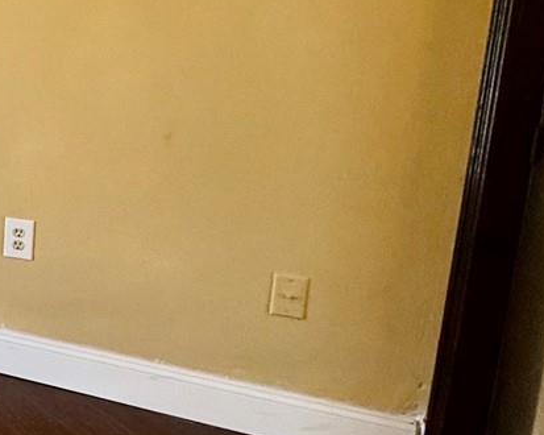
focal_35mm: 53
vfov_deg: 28.3
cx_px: -377
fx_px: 853
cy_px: 121
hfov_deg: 23.4
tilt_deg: -9.4
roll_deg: +1.6
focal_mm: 2.22
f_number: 2.2
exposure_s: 1/120
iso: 200
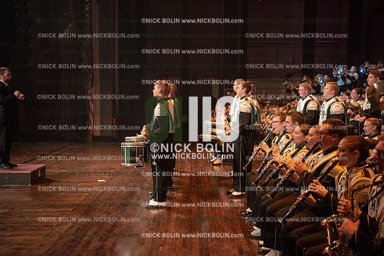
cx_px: 192
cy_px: 128
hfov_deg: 41.1
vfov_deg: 28.1
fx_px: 512
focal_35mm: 48
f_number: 2.8
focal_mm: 48
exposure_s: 1/200
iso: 2000
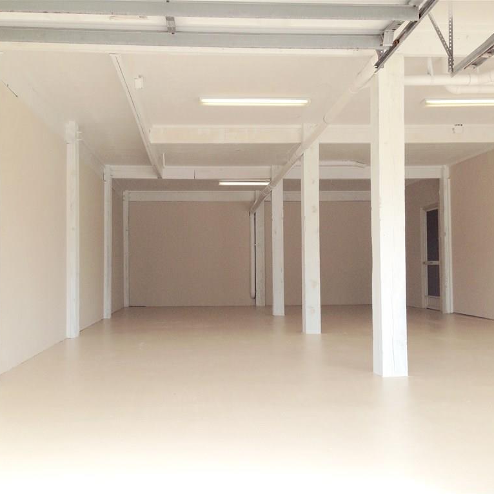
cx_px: 229
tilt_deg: -0.1
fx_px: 630
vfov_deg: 42.8
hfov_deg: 42.8
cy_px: 247
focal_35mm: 39
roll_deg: +2.6
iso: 50
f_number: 2.4
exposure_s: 1/404
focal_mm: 4.12
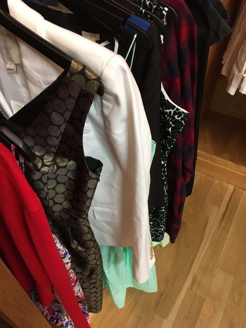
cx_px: 123
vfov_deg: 61.7
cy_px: 164
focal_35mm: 29
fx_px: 275
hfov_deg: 48.2
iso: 200
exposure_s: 1/30
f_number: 2.2
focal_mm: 4.15
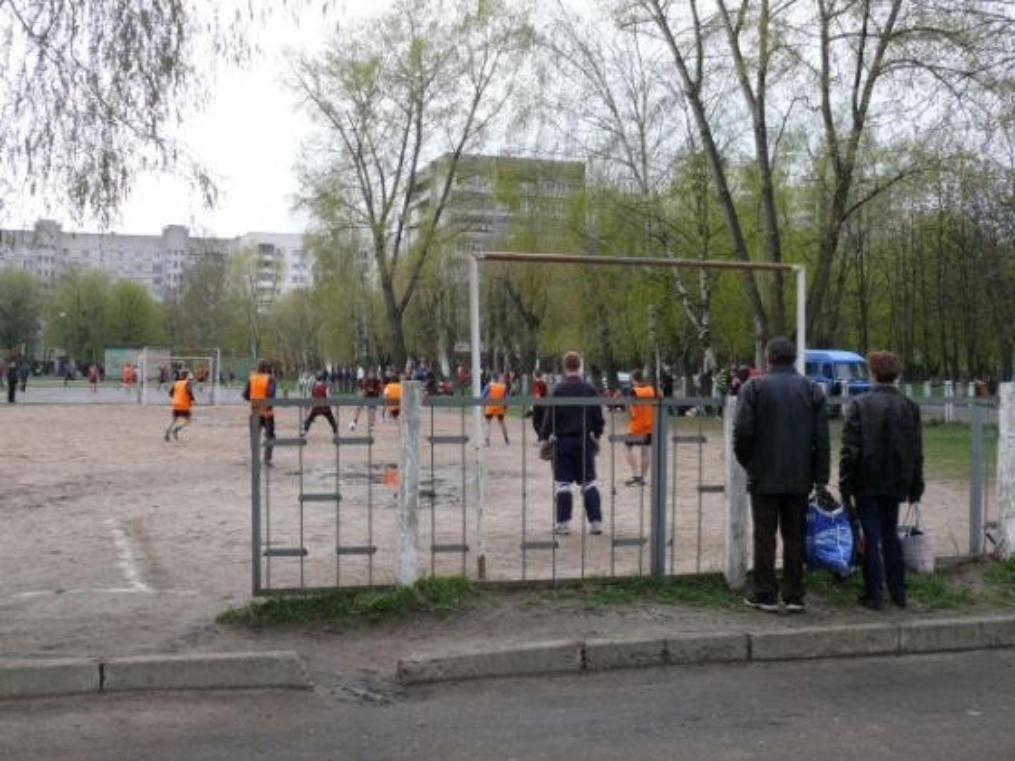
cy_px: 380
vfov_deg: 35.1
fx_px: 1202
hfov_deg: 45.8
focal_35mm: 41
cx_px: 508
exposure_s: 1/250
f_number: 4
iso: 100
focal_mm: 8.2
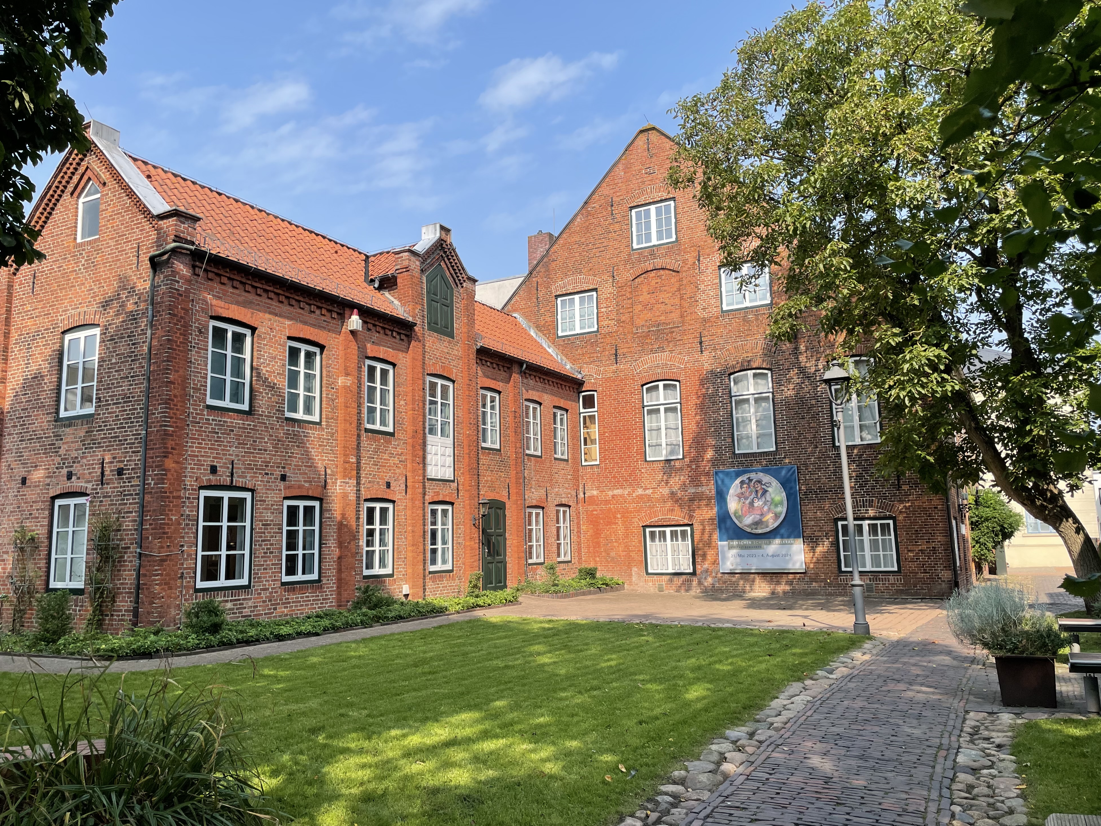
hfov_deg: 65.3
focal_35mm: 27
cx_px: 561
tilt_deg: +8.8
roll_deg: +1.7
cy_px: 401
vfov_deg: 51.3
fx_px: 859
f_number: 1.6
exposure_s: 1/2132
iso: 32
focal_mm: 4.2
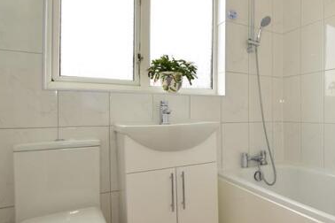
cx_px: 269
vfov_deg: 49.6
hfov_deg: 63.3
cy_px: 113
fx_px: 242
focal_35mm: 26
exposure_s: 1/20
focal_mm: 10
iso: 500
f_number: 9
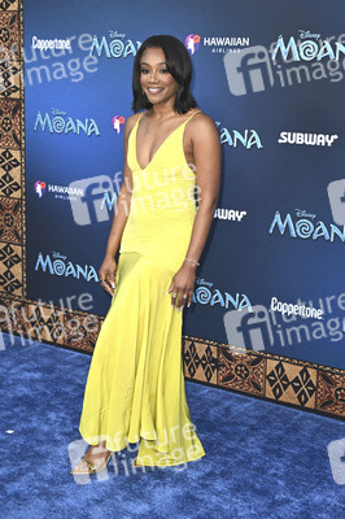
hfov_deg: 25.9
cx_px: 172
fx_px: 749
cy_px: 260
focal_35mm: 52
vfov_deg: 38.2
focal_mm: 52
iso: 1000
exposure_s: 1/250
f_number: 6.3
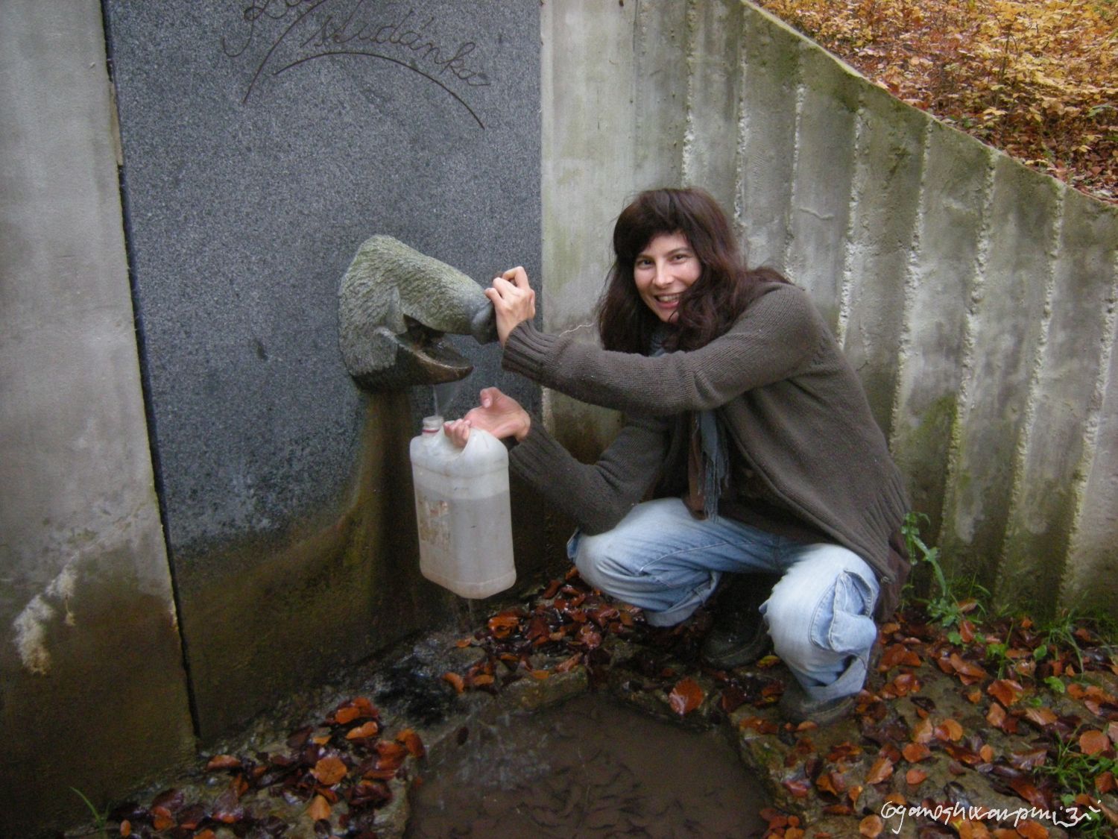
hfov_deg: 63.4
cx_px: 559
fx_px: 904
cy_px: 420
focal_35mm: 28
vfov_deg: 49.7
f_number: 2.8
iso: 400
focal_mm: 4.7
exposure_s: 1/18
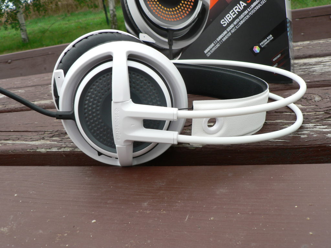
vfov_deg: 39.7
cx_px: 166
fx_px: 344
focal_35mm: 36
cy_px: 124
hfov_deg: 51.4
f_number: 4
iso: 80
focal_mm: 6
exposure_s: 1/160
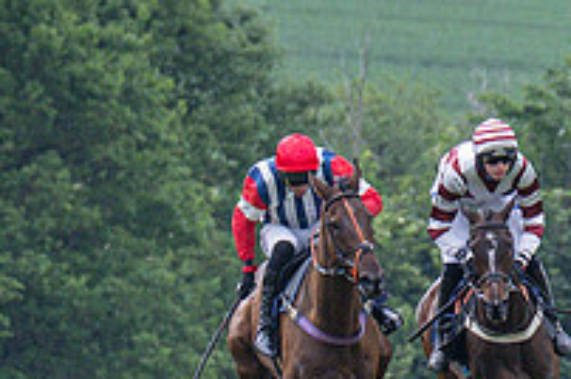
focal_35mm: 1693
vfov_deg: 0.8
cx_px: 540
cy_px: 369
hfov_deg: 1.2
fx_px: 26810
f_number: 4.5
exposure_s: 1/1600
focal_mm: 200
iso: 400
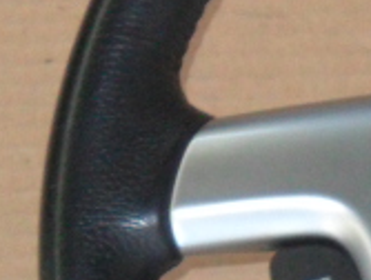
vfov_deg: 6.9
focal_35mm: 214
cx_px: 769
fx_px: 2299
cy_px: 416
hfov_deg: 8.7
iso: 200
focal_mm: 6.3
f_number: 3
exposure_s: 1/45
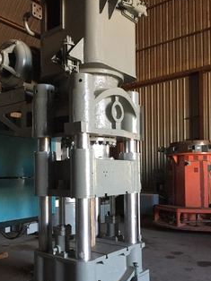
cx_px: 79
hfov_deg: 38.4
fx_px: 301
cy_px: 173
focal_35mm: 37
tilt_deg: +0.1
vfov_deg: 49.8
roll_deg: +0.5
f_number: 2.2
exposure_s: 1/30
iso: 125
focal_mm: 4.15
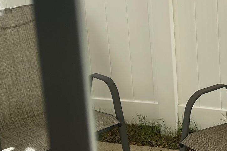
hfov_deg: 25.8
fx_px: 467
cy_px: -29
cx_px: 231
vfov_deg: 17.6
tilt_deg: -11.9
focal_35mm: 74
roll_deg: +2.4
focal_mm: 5.1
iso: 32
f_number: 1.6
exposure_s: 1/1618
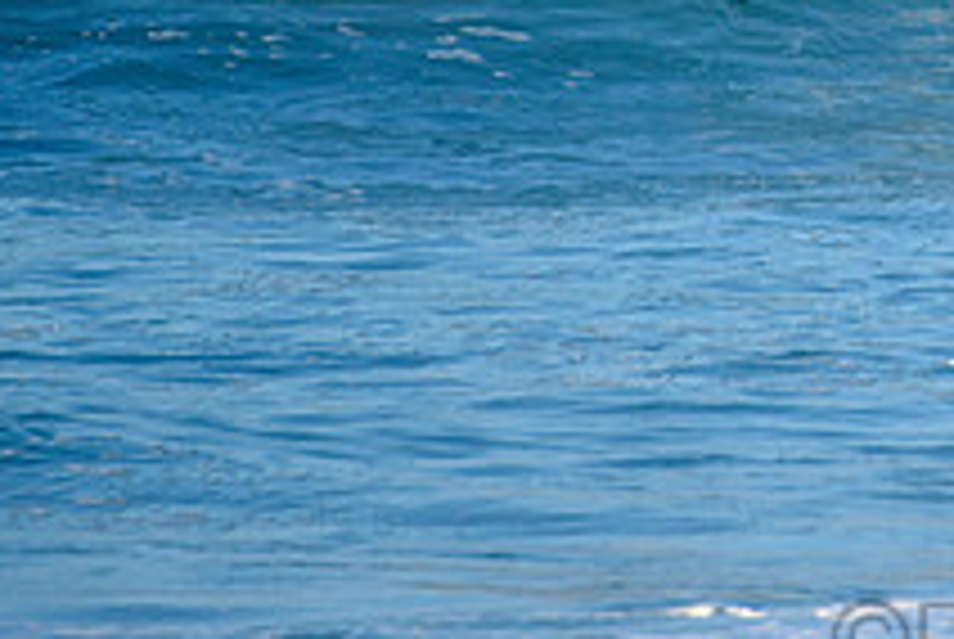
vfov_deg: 1.0
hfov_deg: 1.5
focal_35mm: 1365
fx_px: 36222
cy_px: -106
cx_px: 1179
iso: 500
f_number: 5.6
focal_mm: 500
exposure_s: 1/2000
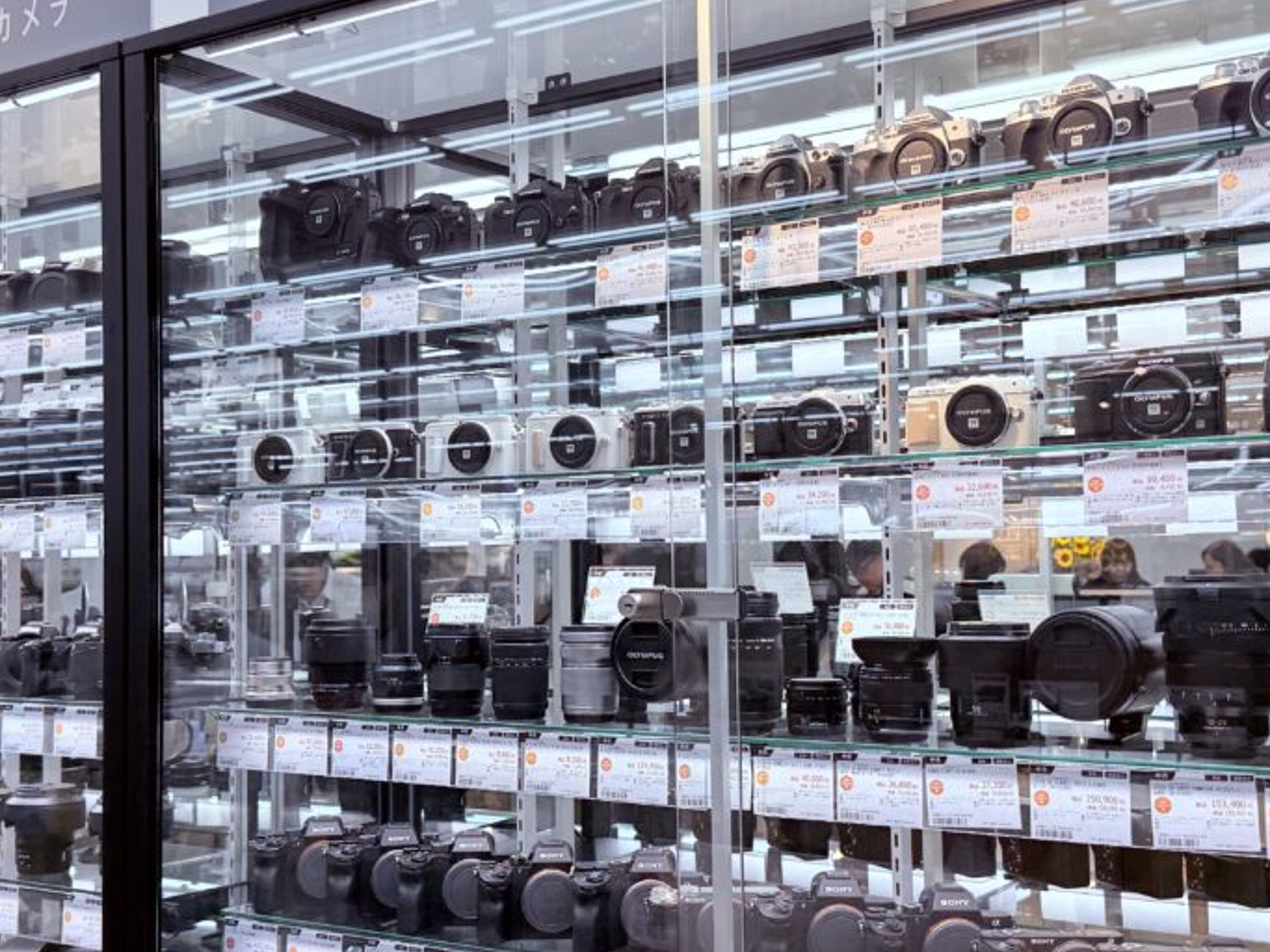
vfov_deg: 32.2
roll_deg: +0.8
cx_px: 628
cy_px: 463
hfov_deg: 42.1
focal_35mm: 45
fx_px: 1651
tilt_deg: +3.0
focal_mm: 6.76
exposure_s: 1/433
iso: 80
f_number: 1.78
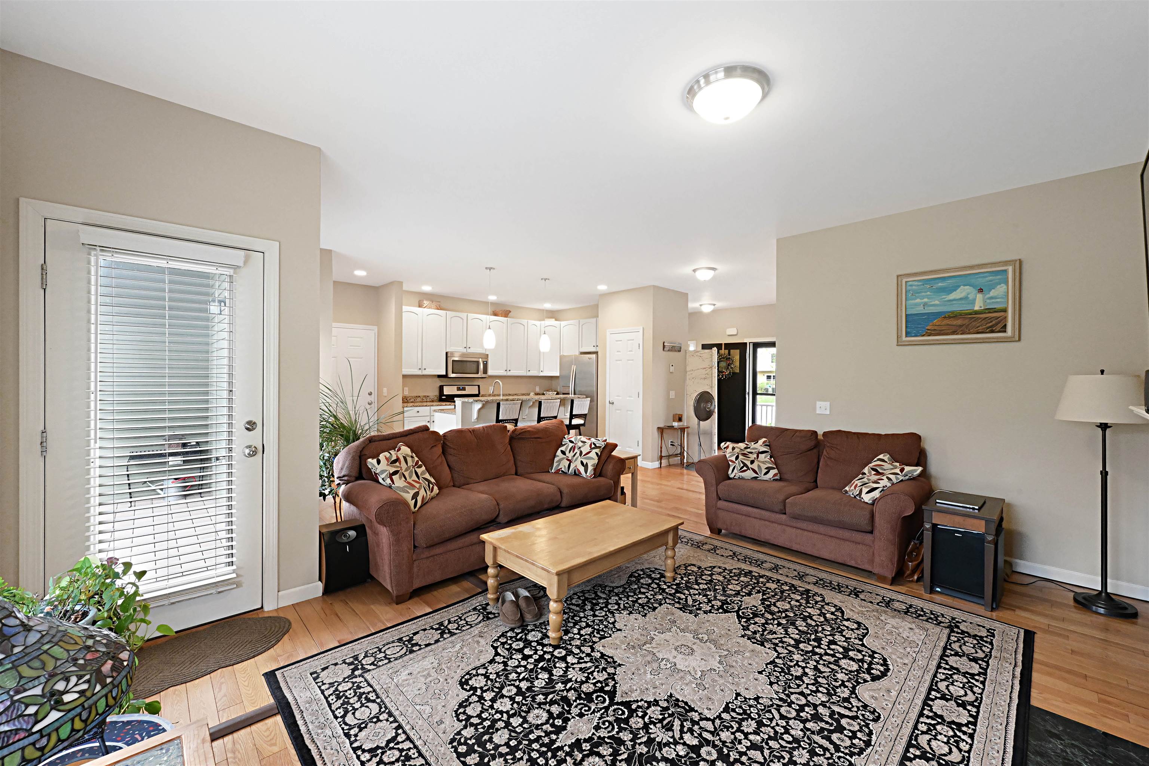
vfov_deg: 81.2
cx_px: 574
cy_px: 383
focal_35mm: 14
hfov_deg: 104.3
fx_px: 447
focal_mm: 14
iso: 4000
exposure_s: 1/8
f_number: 14
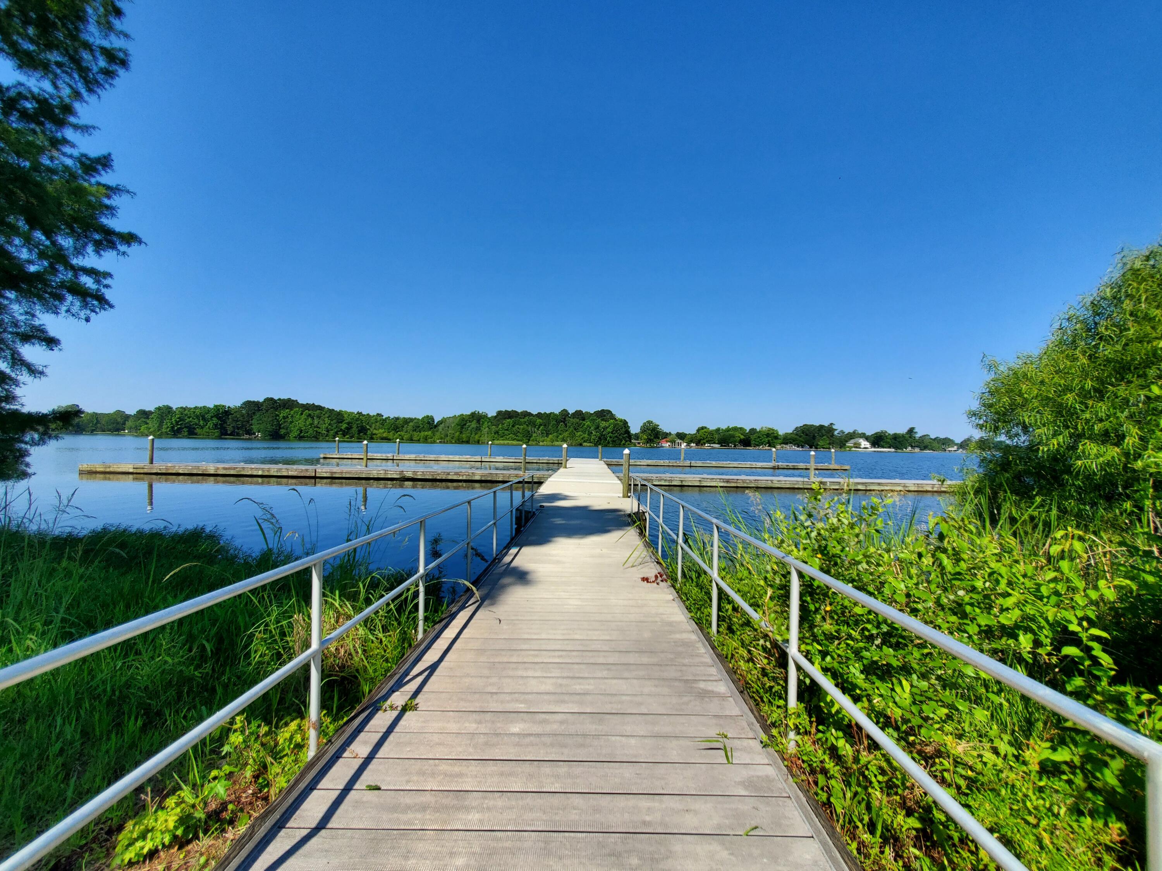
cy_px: 436
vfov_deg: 89.9
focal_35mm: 13
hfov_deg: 106.2
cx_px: 581
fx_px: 436
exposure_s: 1/1167
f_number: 2.2
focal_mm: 1.8
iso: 50
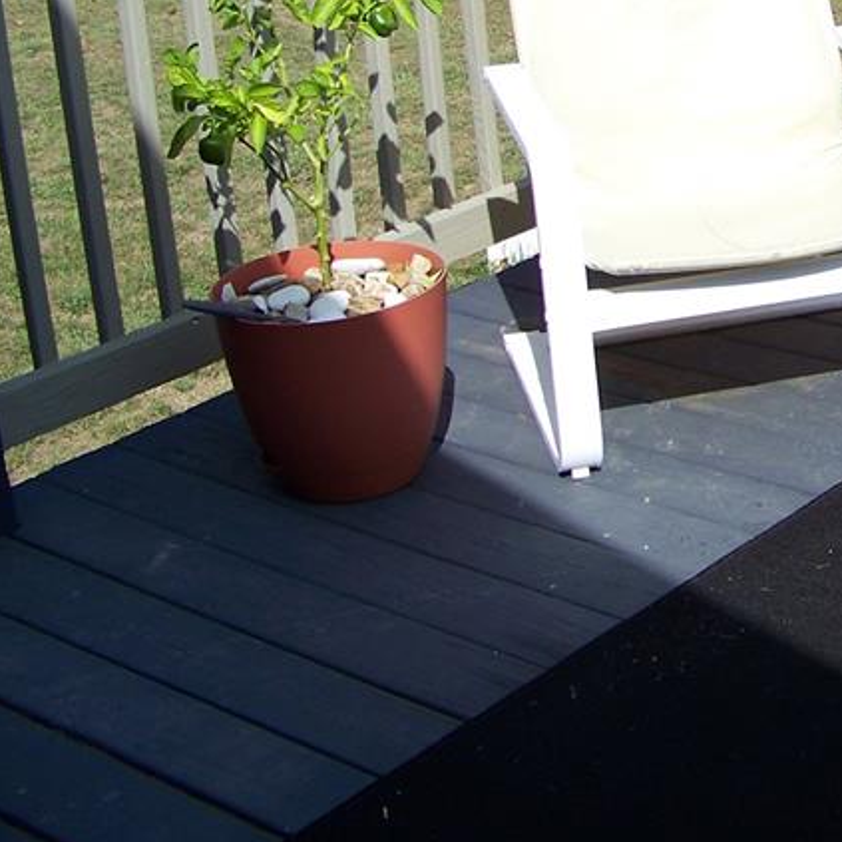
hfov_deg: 21.5
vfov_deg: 22.0
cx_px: 888
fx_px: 2119
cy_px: 94
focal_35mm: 77
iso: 64
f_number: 2.8
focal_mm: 5.85
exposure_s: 1/1000
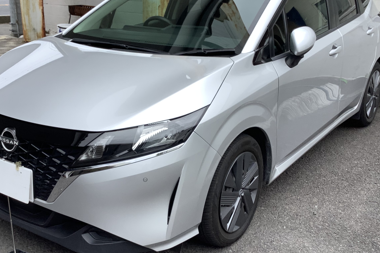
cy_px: 136
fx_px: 485
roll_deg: -0.9
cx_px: 174
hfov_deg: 42.7
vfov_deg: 29.2
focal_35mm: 46
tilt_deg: -18.7
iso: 25
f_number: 2.4
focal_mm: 3.3
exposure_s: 1/532
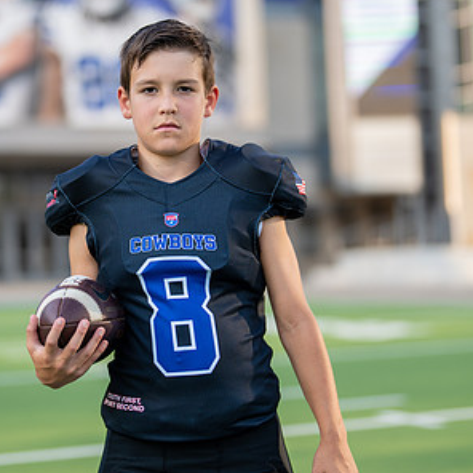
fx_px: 1469
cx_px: 193
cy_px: 198
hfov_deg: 18.3
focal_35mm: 95
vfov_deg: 18.3
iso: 100
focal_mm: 50
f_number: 1.2
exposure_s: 1/2500
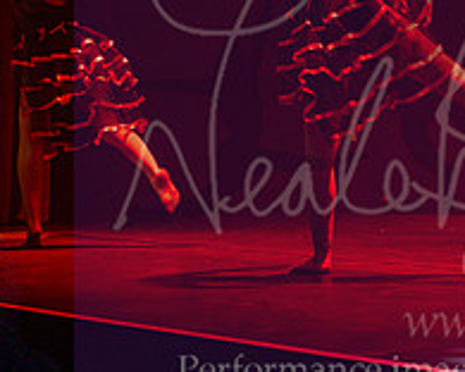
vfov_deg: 8.5
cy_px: -136
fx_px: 2463
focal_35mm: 179
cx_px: 626
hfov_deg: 10.5
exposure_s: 1/200
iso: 4000
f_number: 5
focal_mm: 50
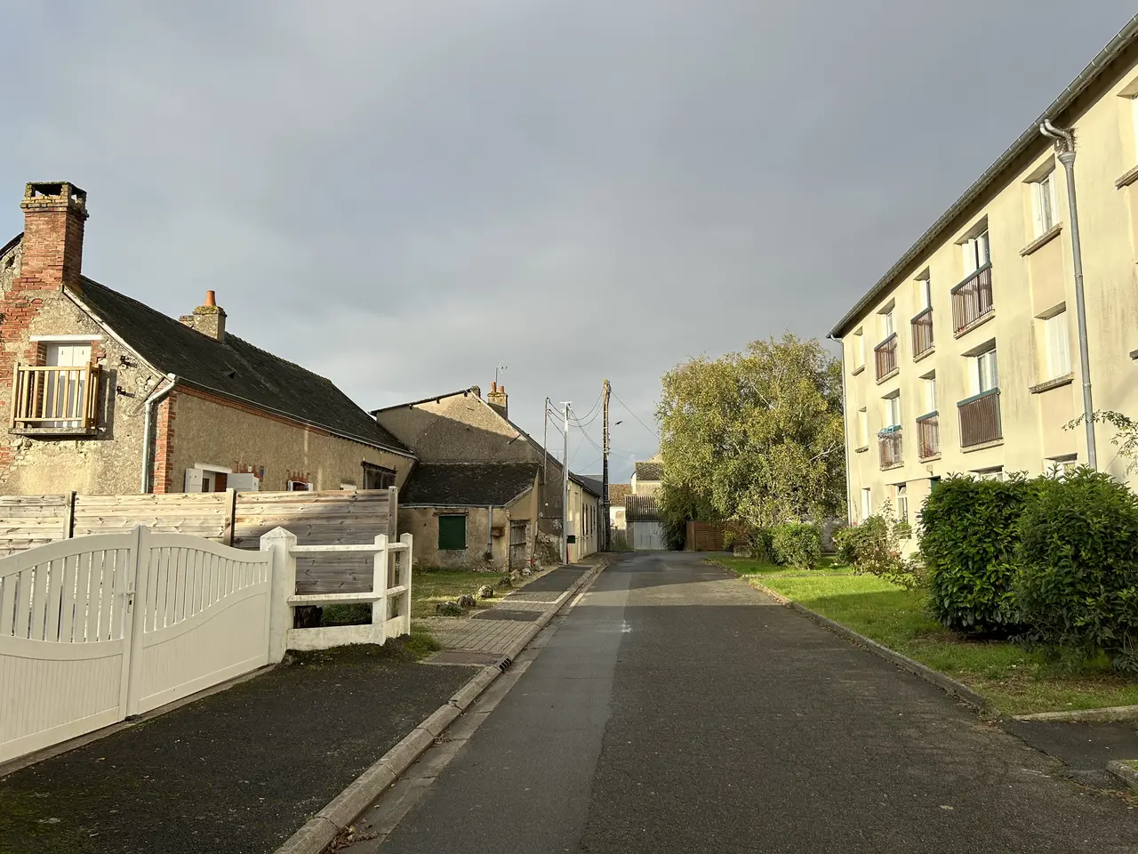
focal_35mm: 26
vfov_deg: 53.1
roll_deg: +0.4
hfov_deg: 67.3
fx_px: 855
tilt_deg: +6.3
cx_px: 569
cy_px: 427
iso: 50
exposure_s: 1/3257
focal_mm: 5.7
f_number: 1.5
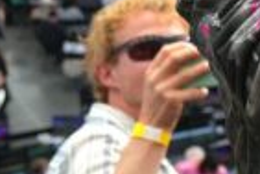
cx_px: 537
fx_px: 1531
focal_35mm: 212
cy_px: -178
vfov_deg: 6.3
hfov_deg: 9.1
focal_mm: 26
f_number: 4
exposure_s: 1/160
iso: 250
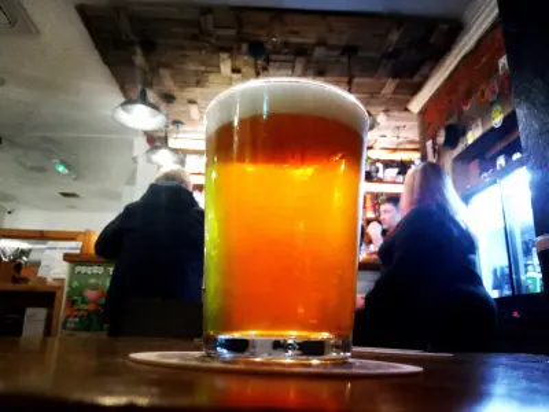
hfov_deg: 63.4
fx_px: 444
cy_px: 206
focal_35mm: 28
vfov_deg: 49.7
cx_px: 274
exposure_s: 1/20
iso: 1570
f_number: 2
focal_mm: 3.54
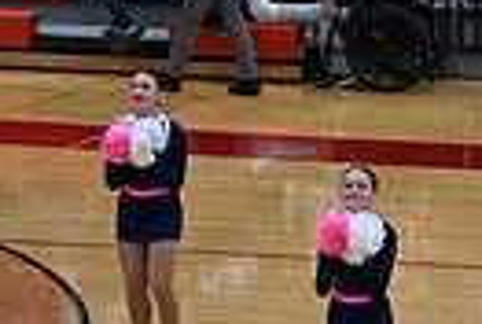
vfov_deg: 4.5
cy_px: 337
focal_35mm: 309
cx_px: 1030
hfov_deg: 6.4
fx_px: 4147
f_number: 4
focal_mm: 70
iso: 4000
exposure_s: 1/400
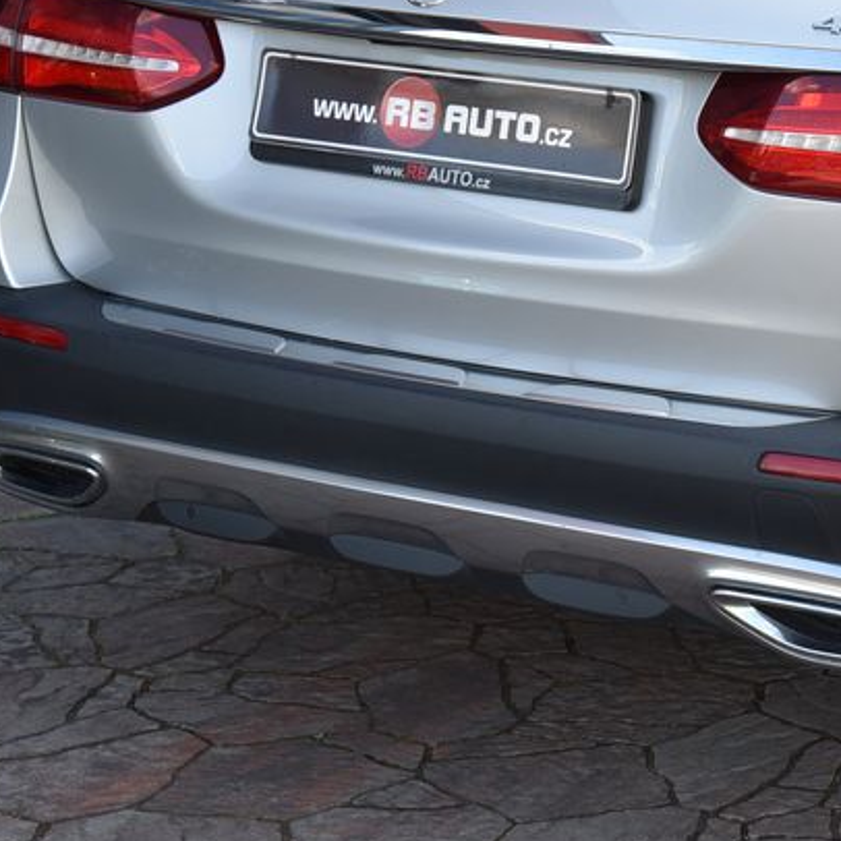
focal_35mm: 103
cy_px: 151
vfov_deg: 16.8
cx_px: 947
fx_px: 2831
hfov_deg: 16.4
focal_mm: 48
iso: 500
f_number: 7.1
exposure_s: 1/200
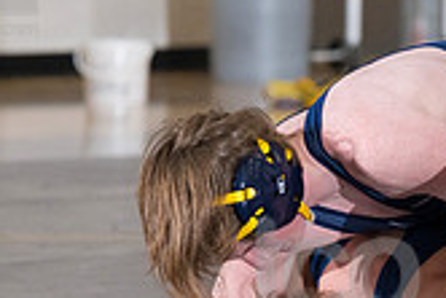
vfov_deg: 2.1
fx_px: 8233
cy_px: 313
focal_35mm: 664
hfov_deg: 3.1
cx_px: 339
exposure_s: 1/250
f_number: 5.6
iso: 1250
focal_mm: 190
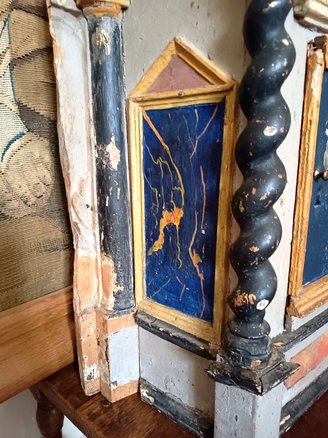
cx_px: 164
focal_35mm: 24
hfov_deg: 56.8
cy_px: 219
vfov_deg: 71.6
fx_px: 303
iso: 6928
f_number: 1.7
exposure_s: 1/14.3
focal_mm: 5.24
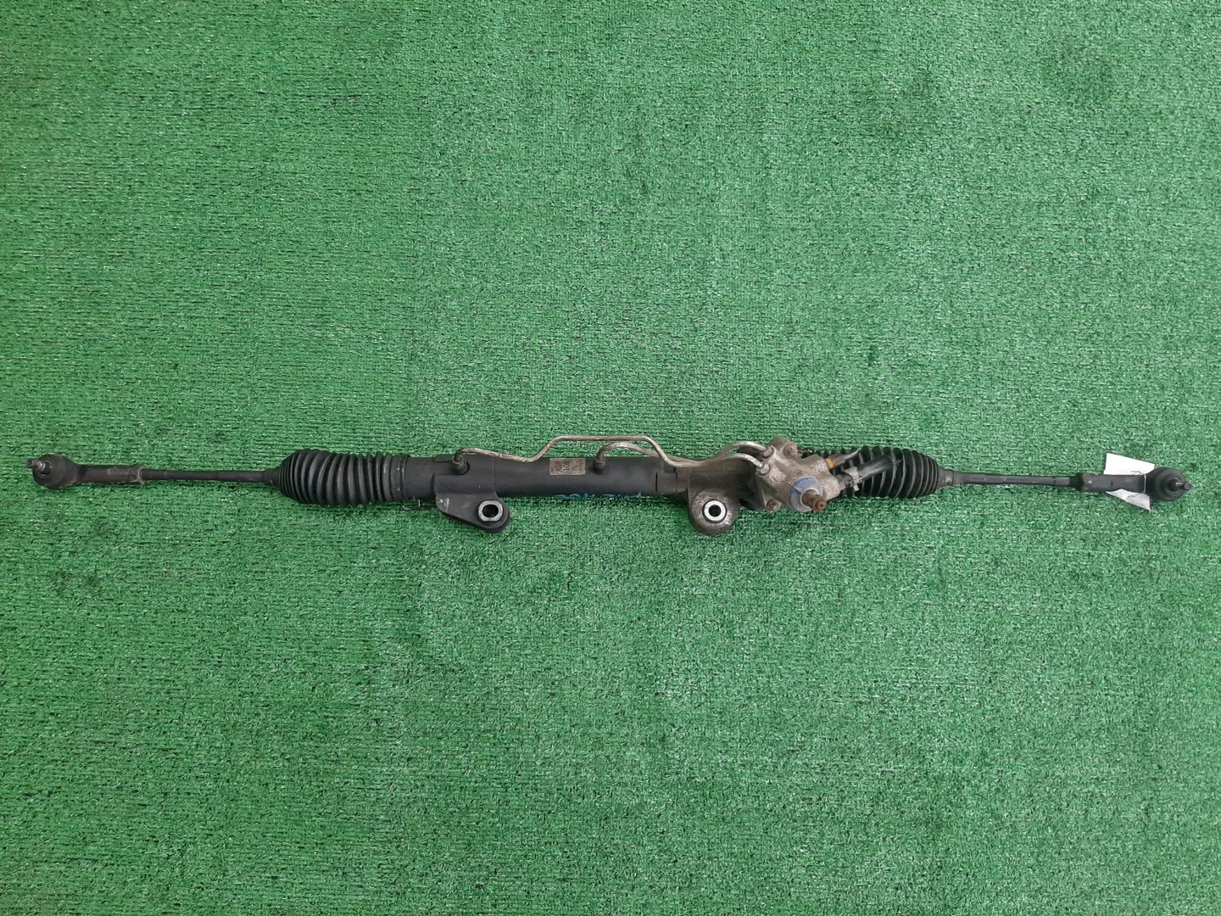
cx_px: 610
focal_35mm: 26
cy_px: 458
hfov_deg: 67.3
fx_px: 917
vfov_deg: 53.1
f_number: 1.7
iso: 111
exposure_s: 1/50
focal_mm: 3.93
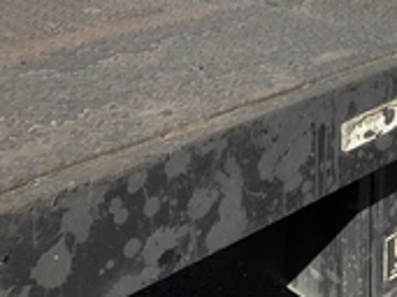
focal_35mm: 68
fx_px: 779
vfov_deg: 20.5
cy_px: -32
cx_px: 434
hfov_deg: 26.4
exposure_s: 1/1577
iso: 25
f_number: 1.8
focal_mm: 3
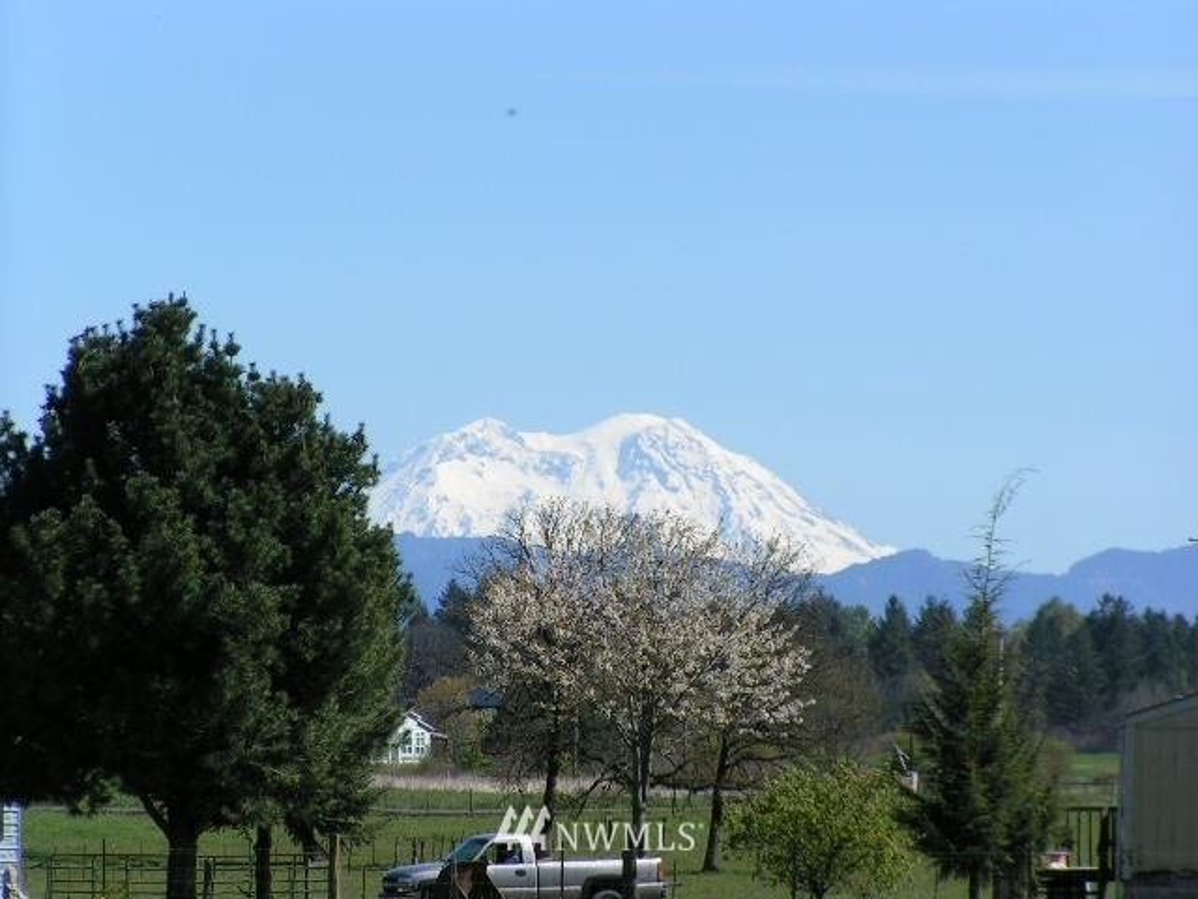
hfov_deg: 8.4
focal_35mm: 236
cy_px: 450
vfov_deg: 6.3
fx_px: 8168
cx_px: 599
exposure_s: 1/500
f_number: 5.6
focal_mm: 36.1
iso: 50
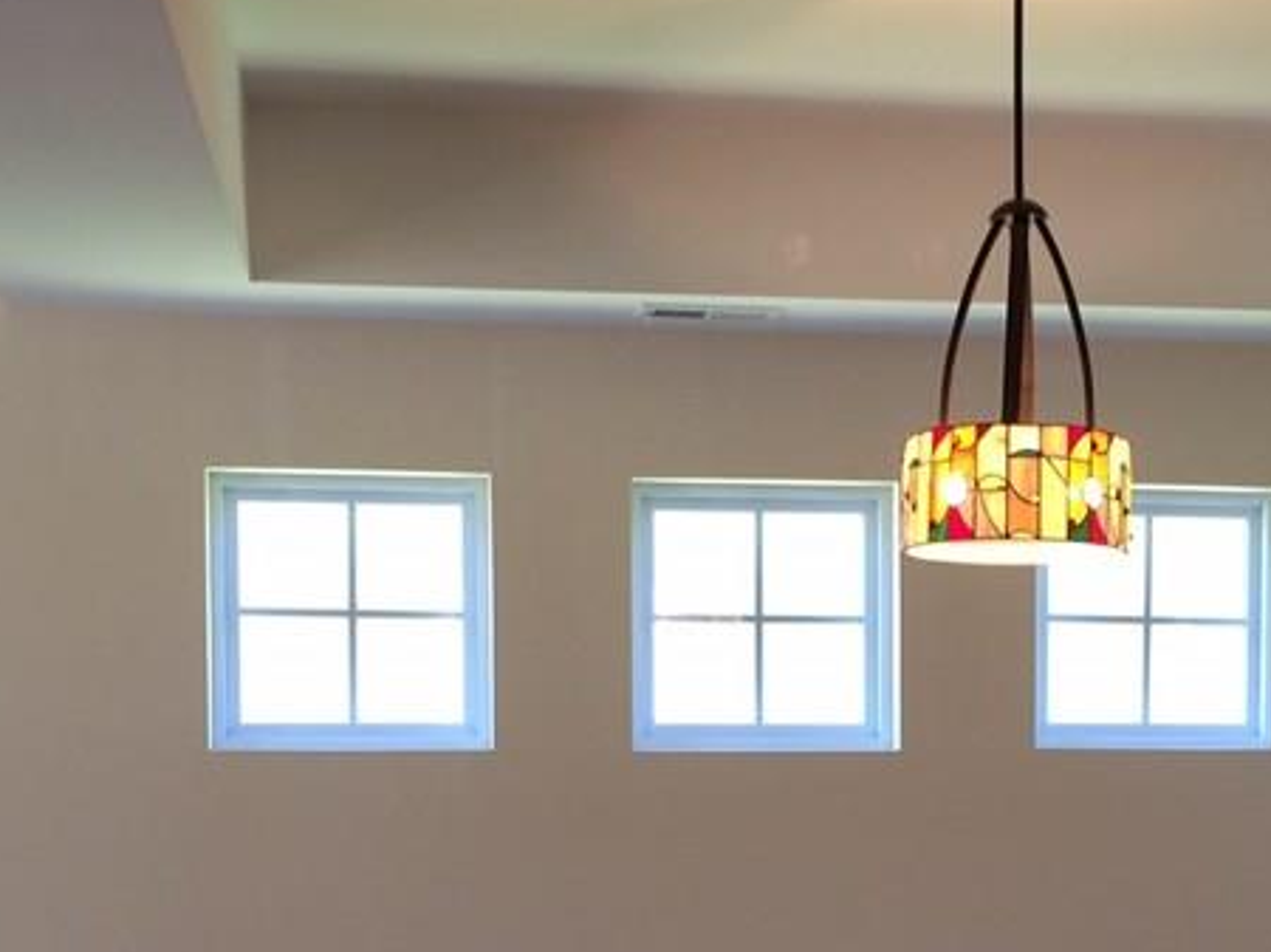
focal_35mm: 66
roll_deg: +0.8
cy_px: 862
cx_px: 836
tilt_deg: -2.1
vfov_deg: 21.7
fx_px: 2422
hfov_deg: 29.2
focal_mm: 4.15
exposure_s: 1/30
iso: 40
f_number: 2.2
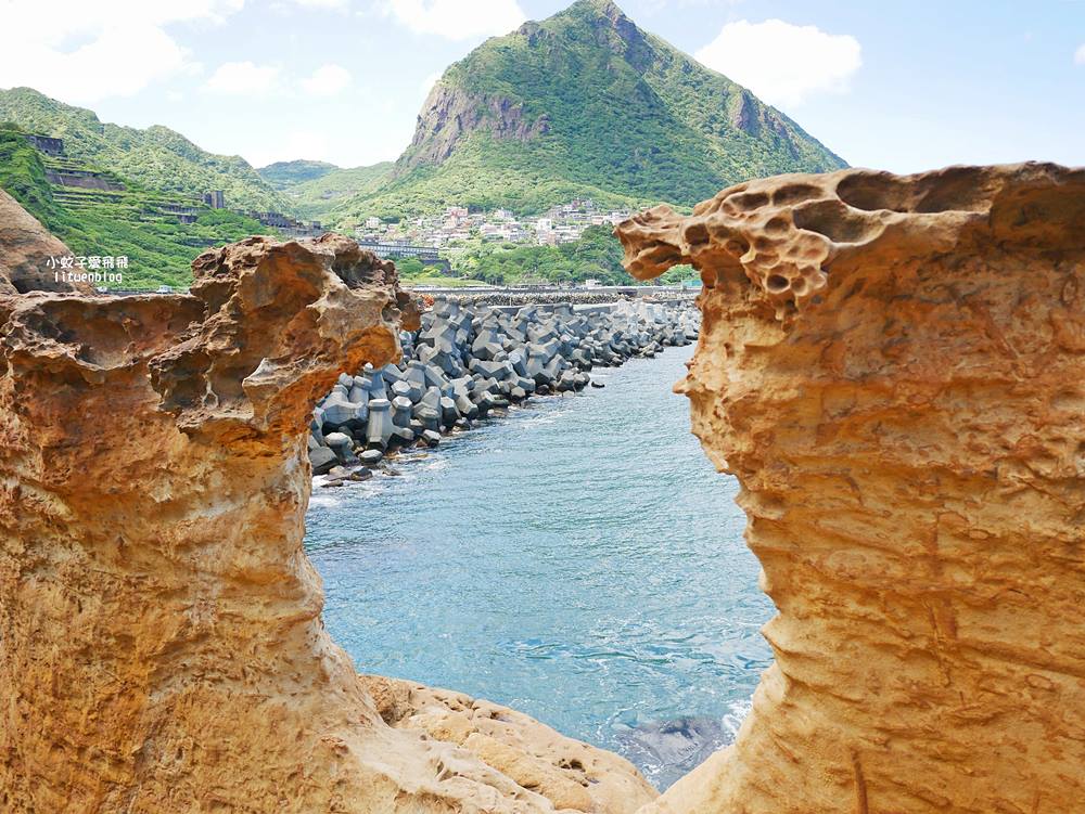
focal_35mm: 28
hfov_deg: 63.4
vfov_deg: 49.8
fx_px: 878
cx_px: 542
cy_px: 407
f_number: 3.2
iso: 200
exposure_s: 1/800
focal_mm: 14
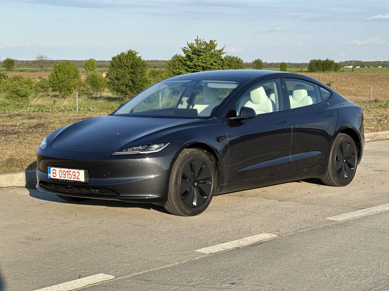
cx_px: 194
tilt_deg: -4.8
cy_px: 146
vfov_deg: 19.1
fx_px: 865
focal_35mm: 77
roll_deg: -0.3
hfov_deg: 25.3
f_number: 2.8
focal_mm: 9
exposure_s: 1/284
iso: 25
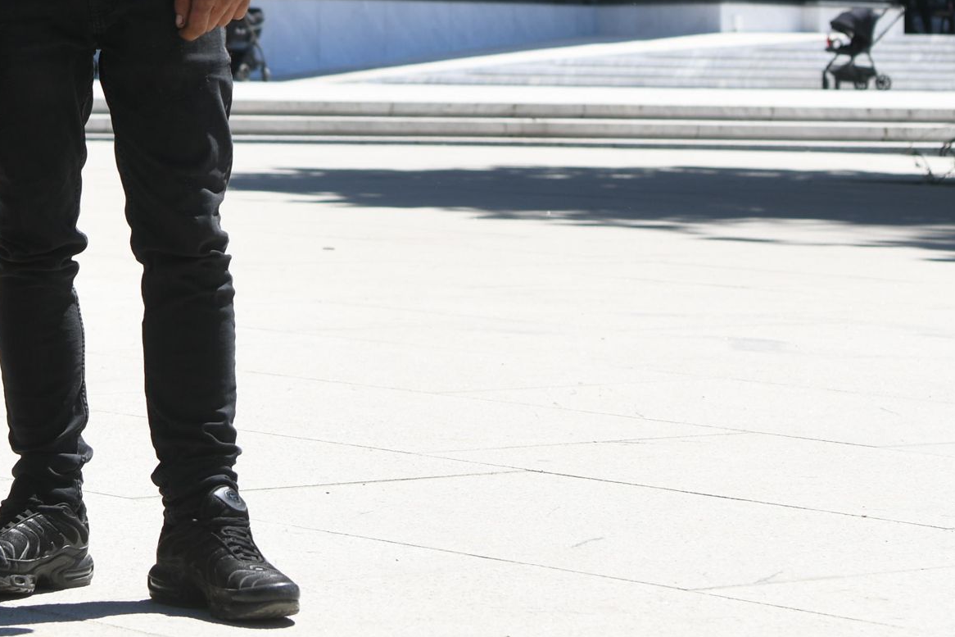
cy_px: -236
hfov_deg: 13.4
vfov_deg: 8.9
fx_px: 4005
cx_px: 15
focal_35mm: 151
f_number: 4
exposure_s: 1/800
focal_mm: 44
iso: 100
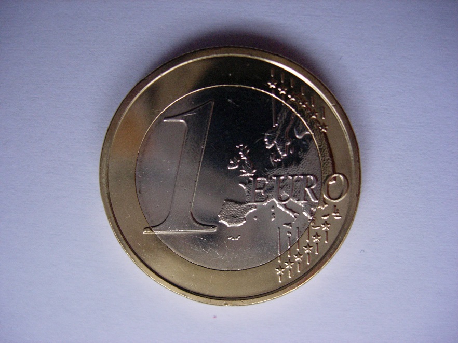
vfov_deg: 37.7
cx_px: 229
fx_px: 503
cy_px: 172
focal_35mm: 38
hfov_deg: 49.0
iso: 200
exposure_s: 1/26.9
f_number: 2.8
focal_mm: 7.8
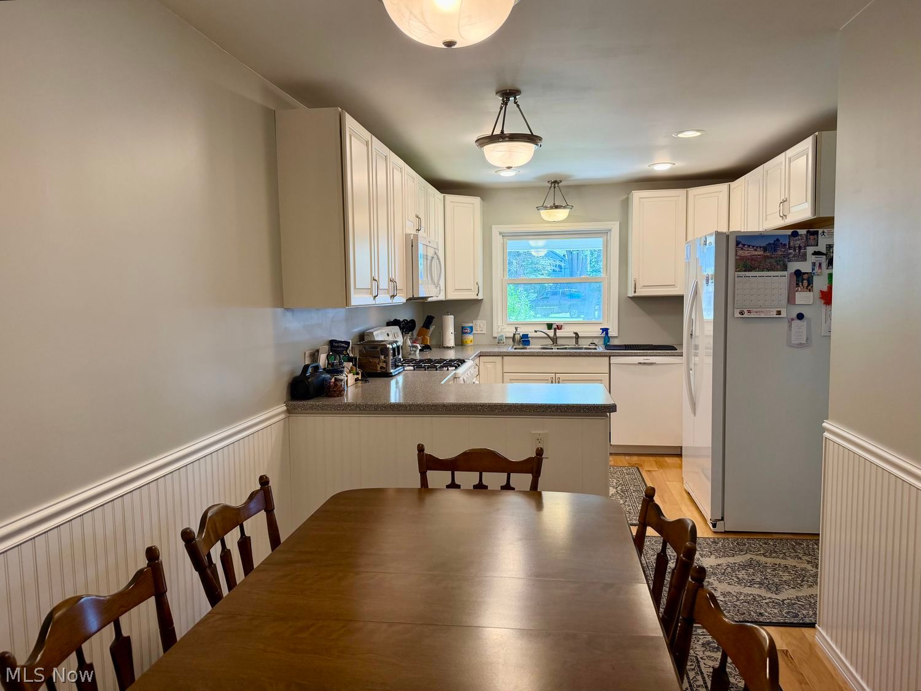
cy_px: 346
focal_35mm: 24
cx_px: 460
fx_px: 639
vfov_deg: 56.8
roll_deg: -0.8
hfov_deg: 71.6
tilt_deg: -5.6
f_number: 1.78
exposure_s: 1/169
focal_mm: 6.76
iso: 125
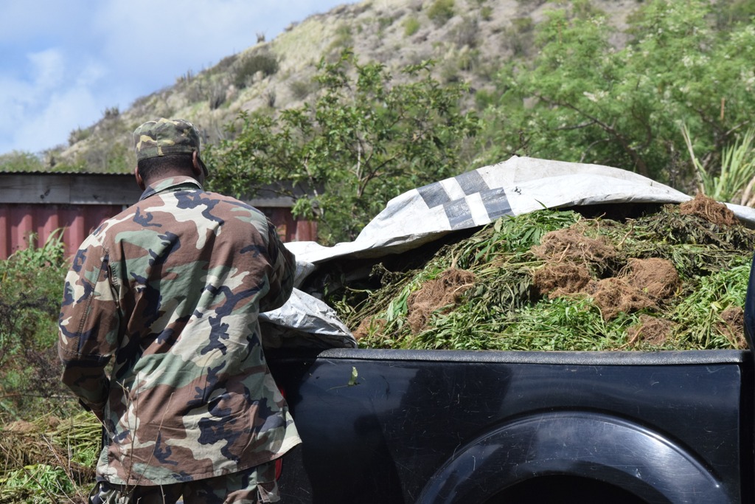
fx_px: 2894
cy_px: 252
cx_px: 378
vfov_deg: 9.9
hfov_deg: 14.9
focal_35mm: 138
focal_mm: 92
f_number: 11
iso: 1600
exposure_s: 1/2000
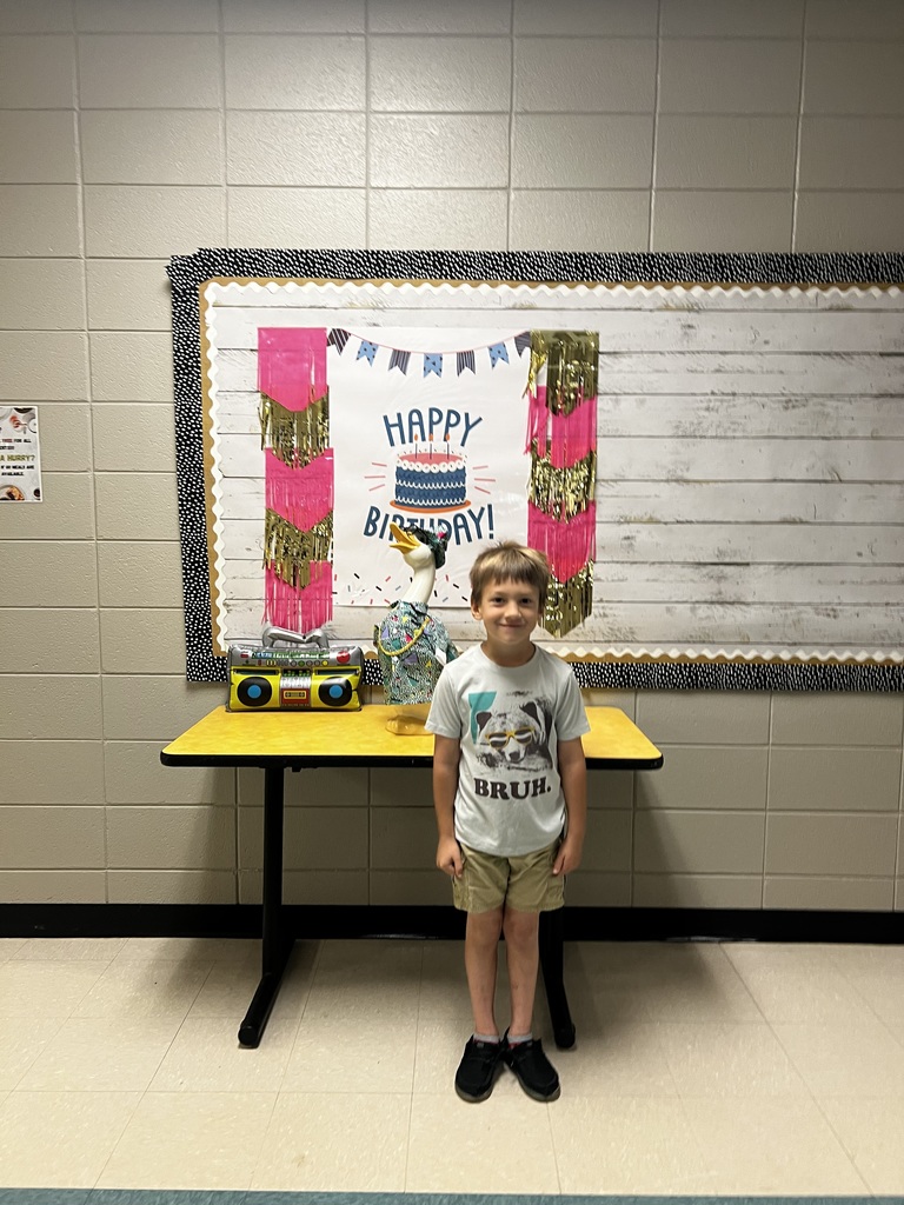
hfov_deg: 53.1
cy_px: 602
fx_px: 905
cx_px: 452
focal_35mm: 26
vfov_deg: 67.3
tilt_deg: -6.2
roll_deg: -0.9
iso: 125
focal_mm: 5.7
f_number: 1.5
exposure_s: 1/60
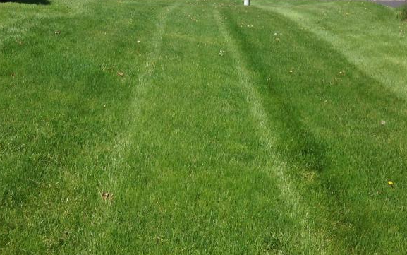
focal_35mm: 66
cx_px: 220
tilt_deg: -5.2
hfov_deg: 31.0
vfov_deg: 19.2
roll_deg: +0.0
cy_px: 8
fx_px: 732
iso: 50
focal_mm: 4.28
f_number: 2.4
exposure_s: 1/1890
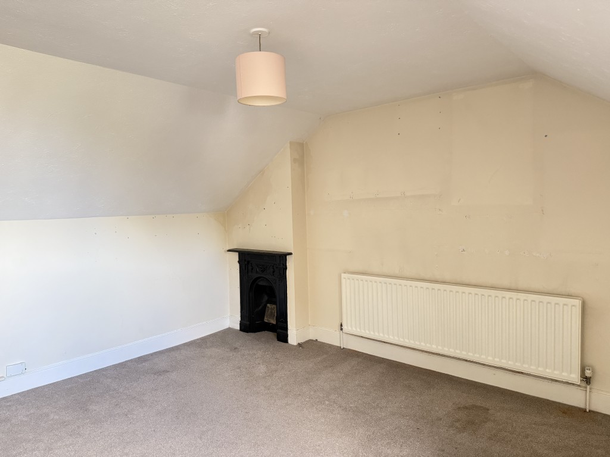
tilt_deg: -3.2
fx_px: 423
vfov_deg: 56.8
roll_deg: +0.8
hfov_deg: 71.6
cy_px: 228
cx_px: 305
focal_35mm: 24
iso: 400
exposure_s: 1/60
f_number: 1.78
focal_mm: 6.76
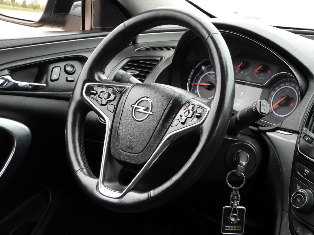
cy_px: 118
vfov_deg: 15.2
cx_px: 157
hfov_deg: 20.2
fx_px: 880
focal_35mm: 97
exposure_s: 1/60
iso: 160
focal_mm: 17.5
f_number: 3.5
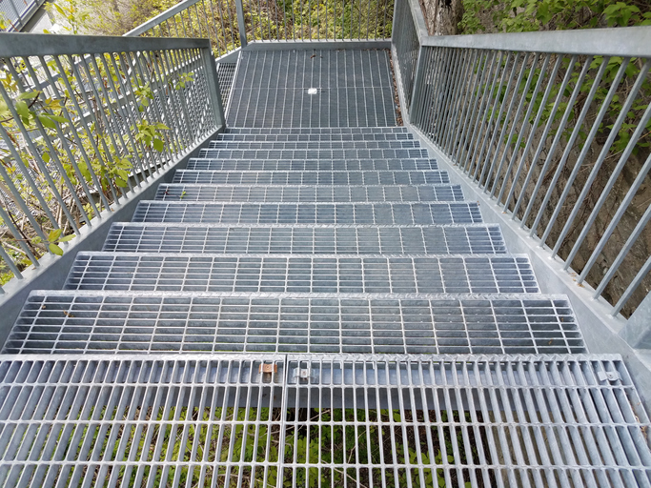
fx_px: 489
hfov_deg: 67.3
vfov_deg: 53.0
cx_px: 326
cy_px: 244
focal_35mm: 26
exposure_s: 1/530
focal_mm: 4.2
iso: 40
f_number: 1.7
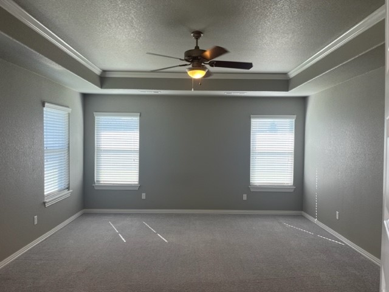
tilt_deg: -1.3
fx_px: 292
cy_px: 146
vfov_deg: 53.1
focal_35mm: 26
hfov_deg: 67.3
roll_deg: +0.5
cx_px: 194
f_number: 1.6
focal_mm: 5.1
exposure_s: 1/120
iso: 64
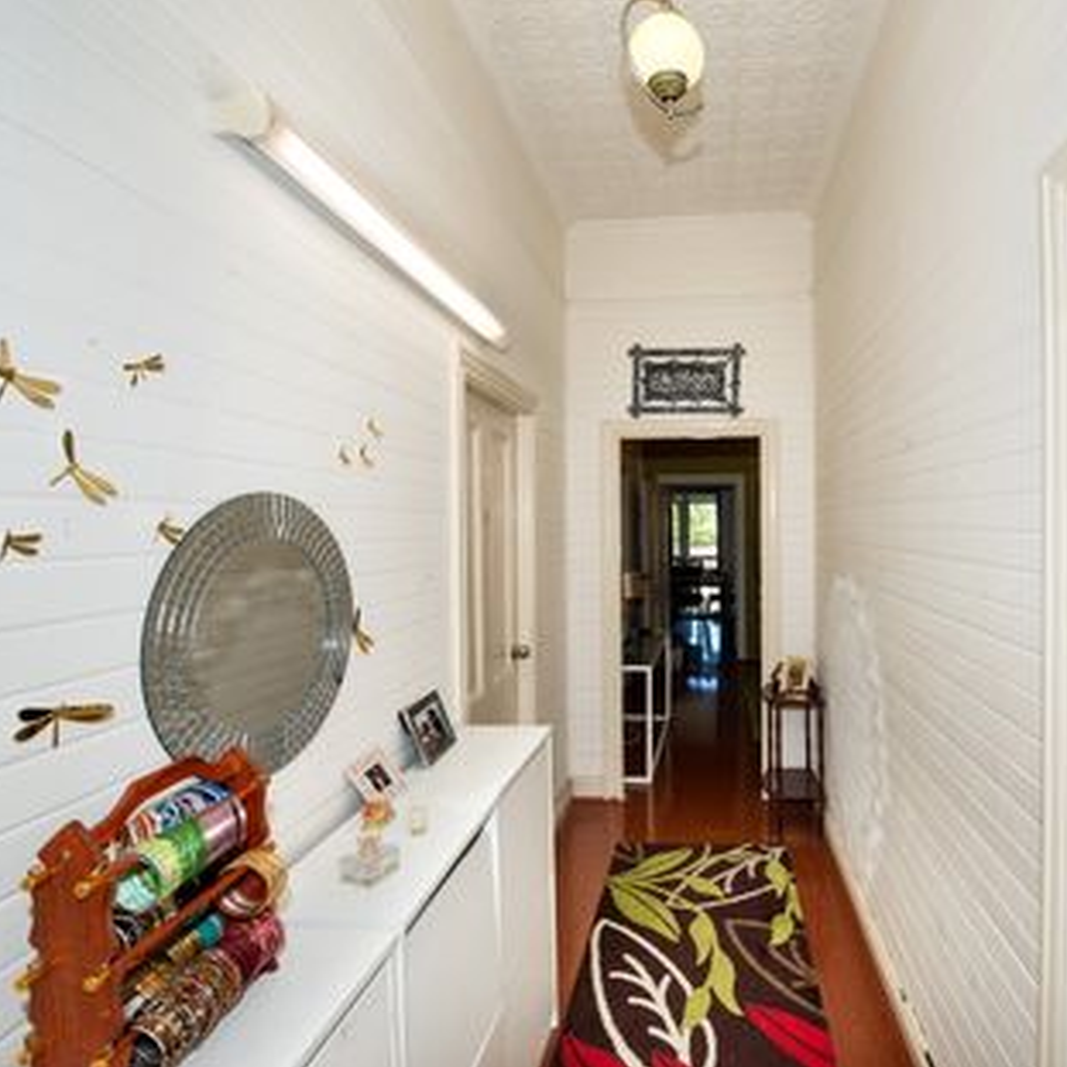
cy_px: 534
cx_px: 669
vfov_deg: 80.7
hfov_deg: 79.2
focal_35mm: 18
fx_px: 628
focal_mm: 14
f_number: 8
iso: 200
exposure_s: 1/160
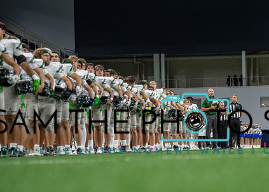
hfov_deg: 16.7
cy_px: 109
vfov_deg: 12.1
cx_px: 217
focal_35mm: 119
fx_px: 909
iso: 1600
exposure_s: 1/500
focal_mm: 70
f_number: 2.8
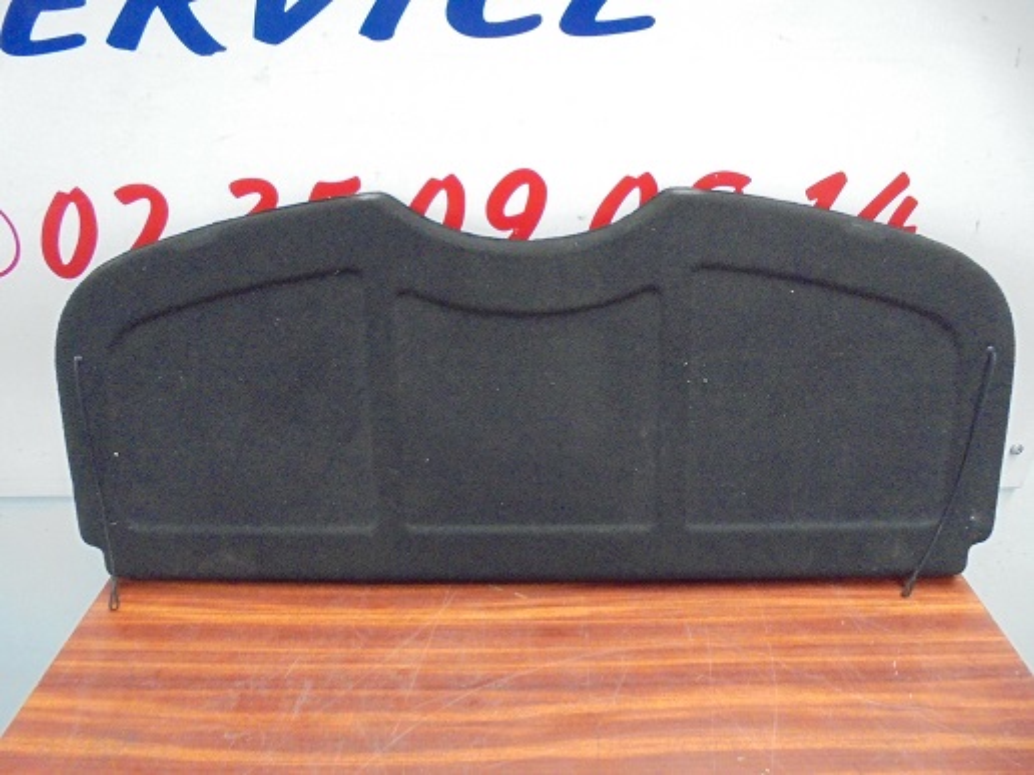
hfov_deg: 67.3
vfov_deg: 53.1
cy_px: 388
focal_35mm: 26
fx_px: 777
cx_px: 517
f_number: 3.5
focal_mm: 4.6
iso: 800
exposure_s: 1/20
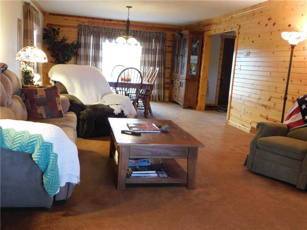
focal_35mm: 36
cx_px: 154
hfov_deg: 51.4
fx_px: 319
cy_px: 115
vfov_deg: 39.7
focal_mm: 6.3
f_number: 3.5
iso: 400
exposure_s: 1/10
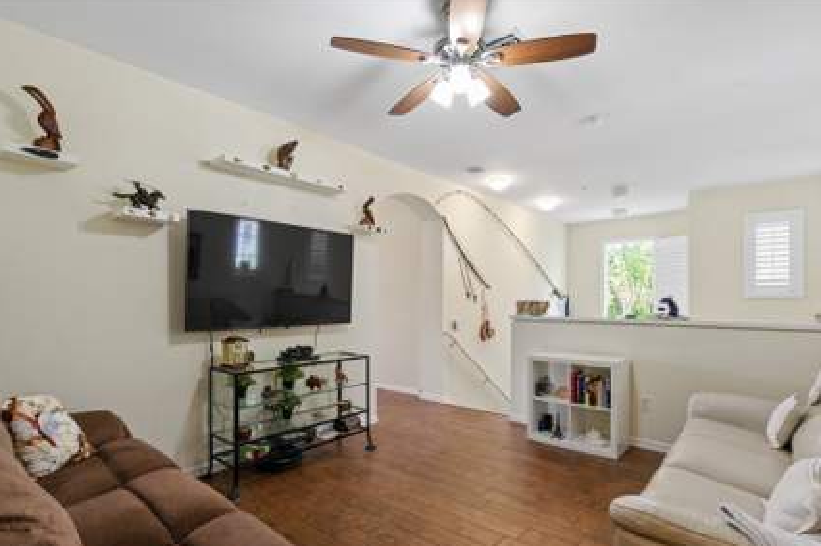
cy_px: 298
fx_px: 410
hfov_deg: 90.0
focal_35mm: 18
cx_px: 425
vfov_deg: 67.2
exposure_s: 1/15
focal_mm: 16
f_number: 8
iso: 400
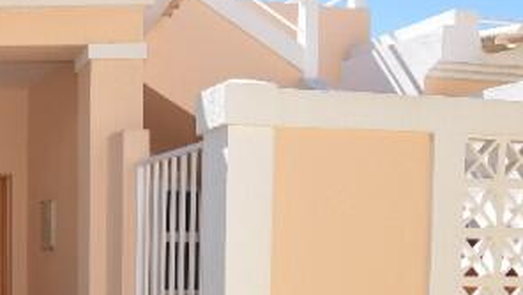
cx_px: -41
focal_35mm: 58
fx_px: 805
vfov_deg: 19.9
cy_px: 323
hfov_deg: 32.1
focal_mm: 16
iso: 100
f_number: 7.1
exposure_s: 1/200
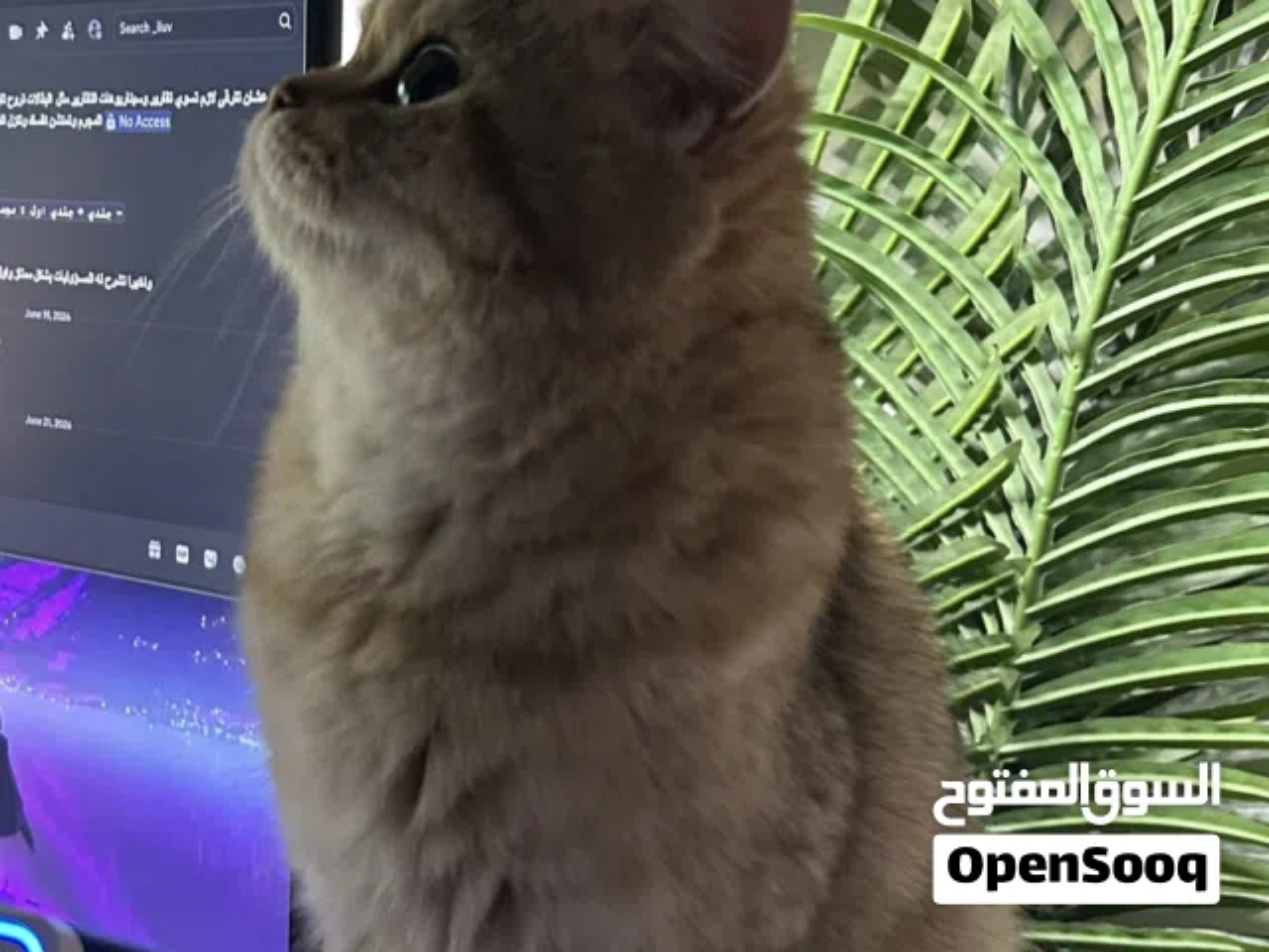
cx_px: 634
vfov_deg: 53.1
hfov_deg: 67.3
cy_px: 476
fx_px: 953
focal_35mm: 26
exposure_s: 1/46
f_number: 1.5
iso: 500
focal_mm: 5.7
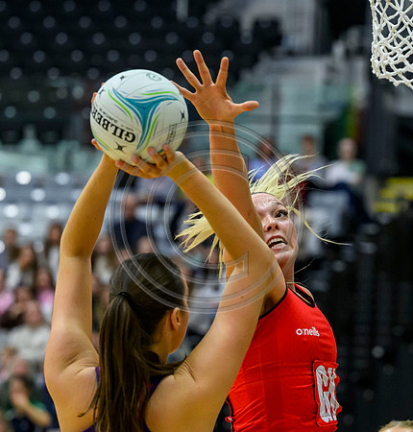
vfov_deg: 7.5
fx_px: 3305
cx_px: 302
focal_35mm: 239
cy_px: 244
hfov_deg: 7.1
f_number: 3.2
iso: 4000
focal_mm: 120
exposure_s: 1/1000
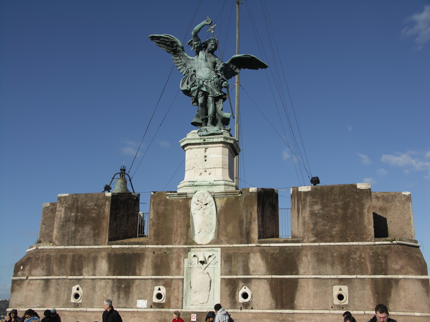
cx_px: 215
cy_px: 161
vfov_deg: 35.1
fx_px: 509
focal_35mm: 41
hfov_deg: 45.8
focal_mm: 10.7
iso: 50
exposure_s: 1/1000
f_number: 2.8
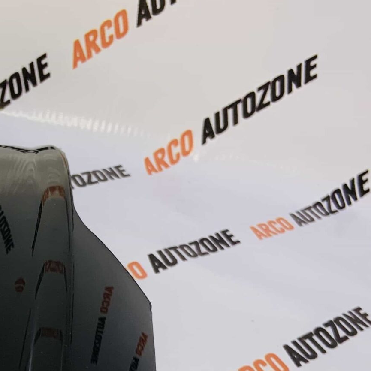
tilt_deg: -34.0
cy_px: 345
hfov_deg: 24.4
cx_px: 15
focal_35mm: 68
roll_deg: -14.7
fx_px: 825
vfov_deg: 24.5
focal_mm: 4.25
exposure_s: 1/50
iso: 50
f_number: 1.8
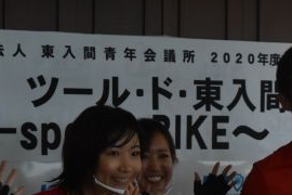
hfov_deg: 15.1
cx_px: 136
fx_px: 1103
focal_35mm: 136
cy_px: 218
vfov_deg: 10.0
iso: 1250
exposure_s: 1/400
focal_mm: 34
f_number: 6.3
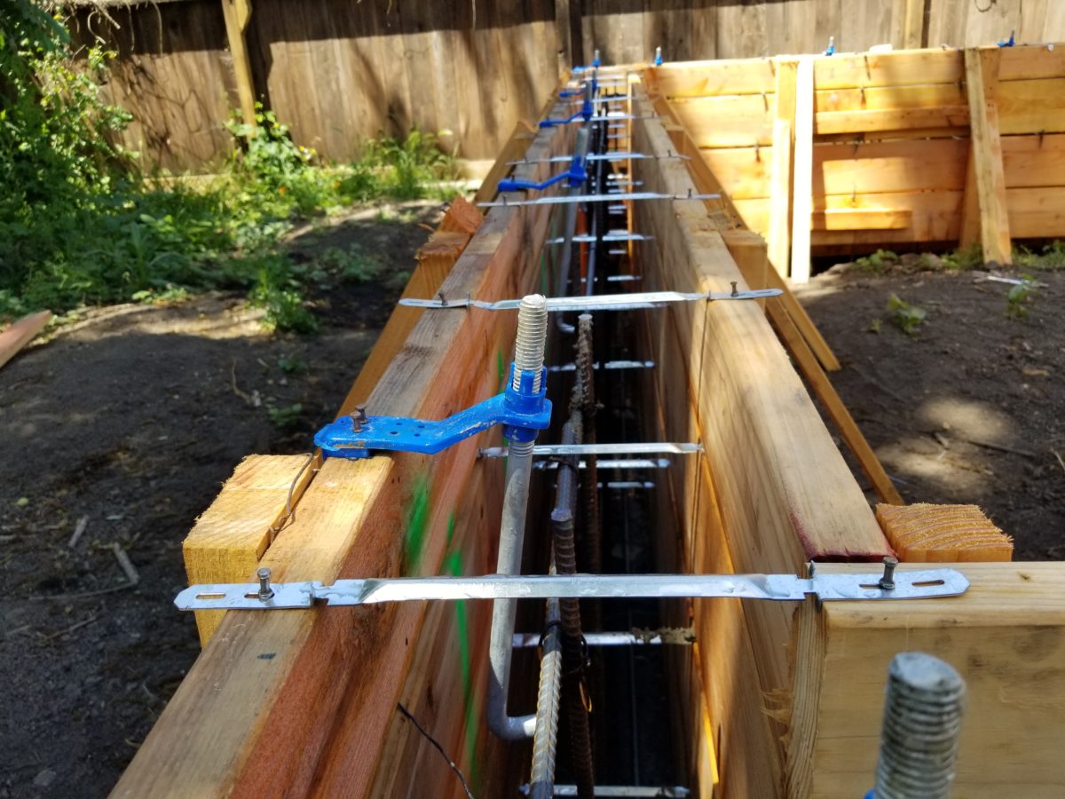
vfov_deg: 53.1
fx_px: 800
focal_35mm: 26
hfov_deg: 67.3
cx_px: 532
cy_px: 400
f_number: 1.7
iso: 50
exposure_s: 1/449
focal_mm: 4.25
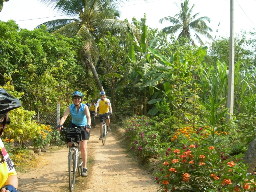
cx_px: 128
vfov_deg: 37.7
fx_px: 281
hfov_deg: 49.0
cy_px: 96
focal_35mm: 38
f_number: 4.8
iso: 50
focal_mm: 7.8
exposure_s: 1/145
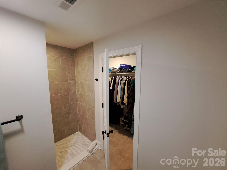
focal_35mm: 13
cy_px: 85
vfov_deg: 89.9
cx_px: 114
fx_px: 85
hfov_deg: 106.2
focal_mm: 1.74
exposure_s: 1/40
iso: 200
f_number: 2.2
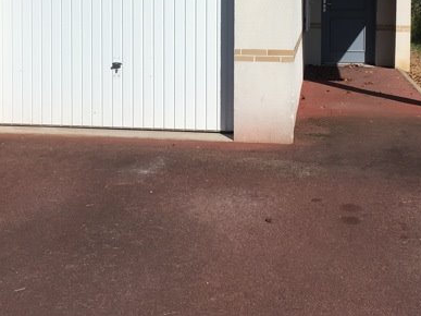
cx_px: 173
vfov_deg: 23.7
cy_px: 25
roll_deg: -0.7
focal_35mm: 60
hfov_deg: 32.1
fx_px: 729
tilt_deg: -3.9
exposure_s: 1/2404
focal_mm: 4.15
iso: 25
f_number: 2.2
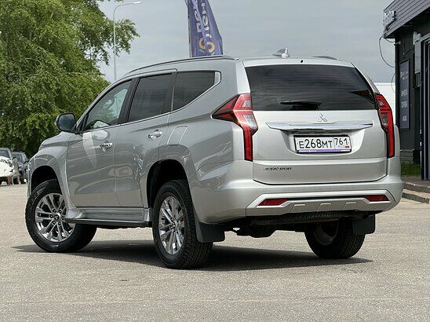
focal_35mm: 120
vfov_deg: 12.3
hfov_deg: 16.4
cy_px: 161
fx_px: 1489
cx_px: 215
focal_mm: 15.66
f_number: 2.8
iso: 64
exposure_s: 1/2358
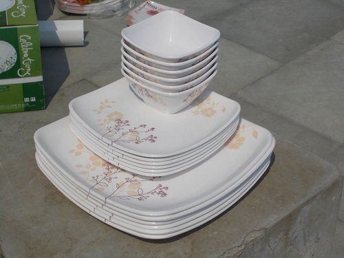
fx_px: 755
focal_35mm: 76
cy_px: 129
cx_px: 172
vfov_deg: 19.4
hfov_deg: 25.7
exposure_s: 1/200
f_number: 14.5
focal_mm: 13.5
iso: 80
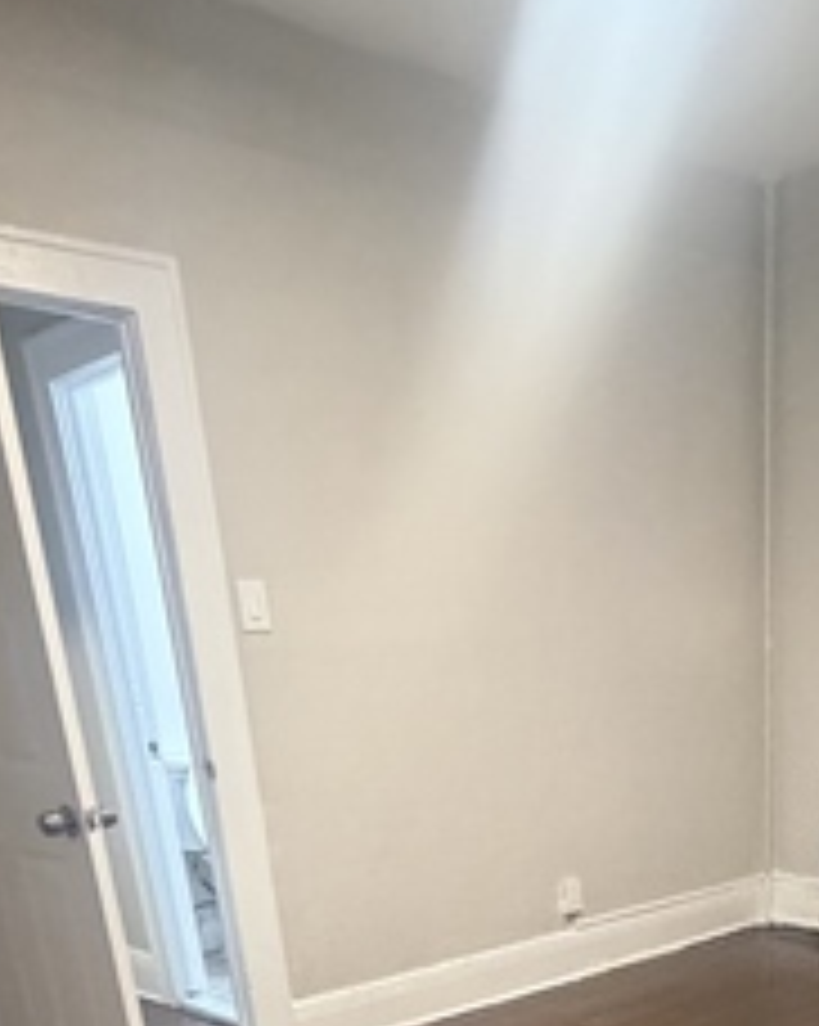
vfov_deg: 37.8
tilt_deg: -23.4
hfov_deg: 35.7
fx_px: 1214
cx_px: 693
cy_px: 1141
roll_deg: +1.9
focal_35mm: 40
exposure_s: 1/60
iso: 800
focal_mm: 2.22
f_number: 2.2
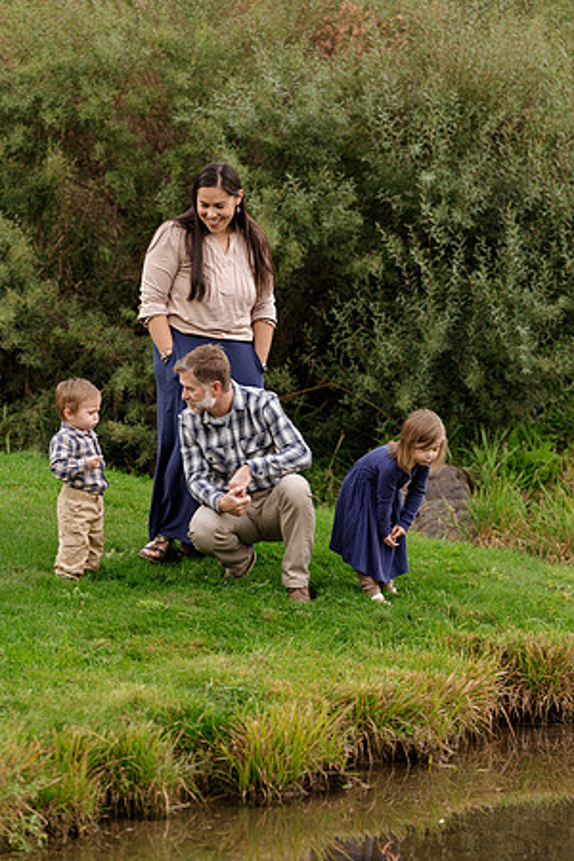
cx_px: 287
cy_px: 430
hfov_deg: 8.0
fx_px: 4089
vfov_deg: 12.0
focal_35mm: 171
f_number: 4.5
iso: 200
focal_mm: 171
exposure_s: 1/200
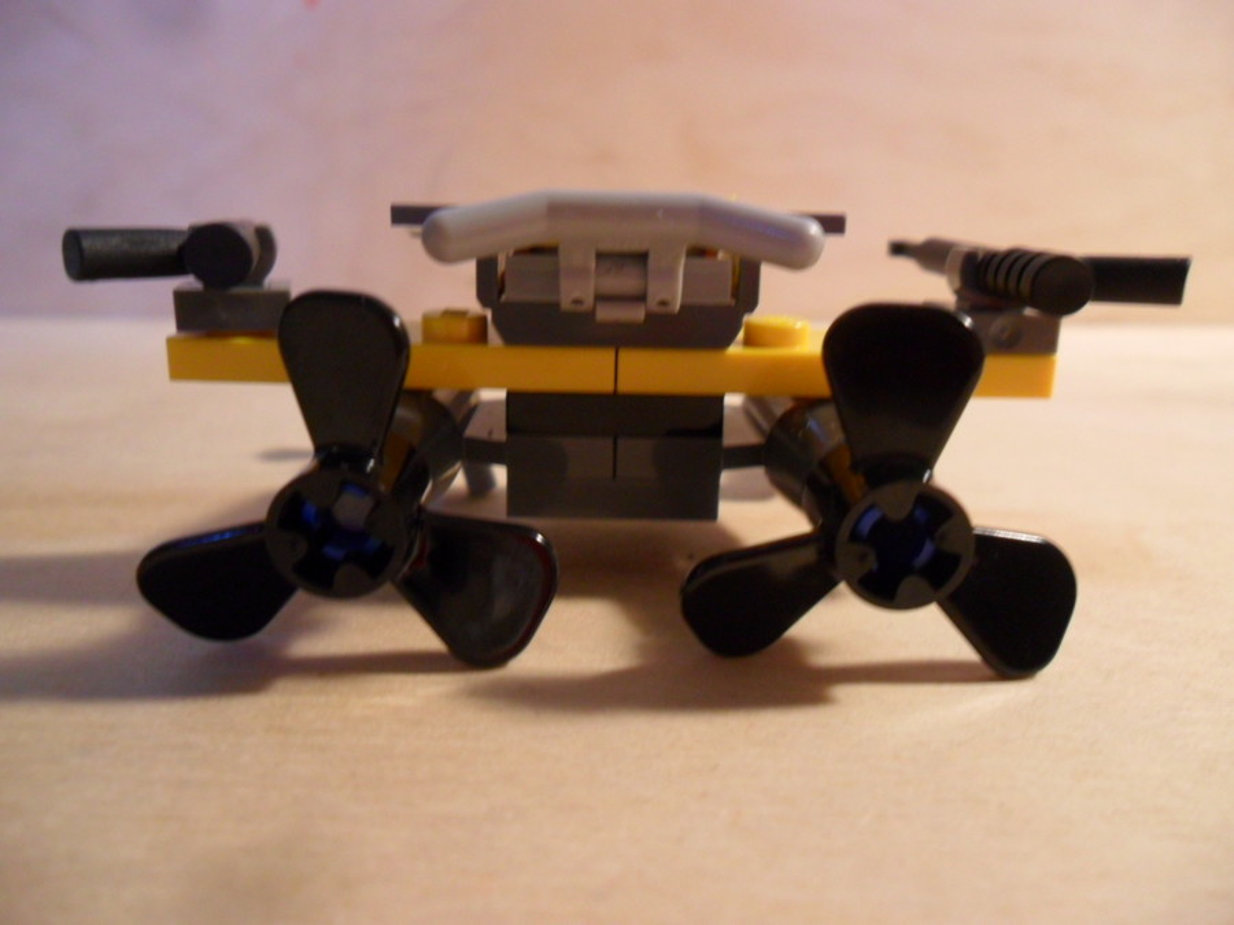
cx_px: 617
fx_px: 963
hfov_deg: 65.3
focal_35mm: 27
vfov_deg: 51.4
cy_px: 462
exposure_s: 1/8
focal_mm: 4.9
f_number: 3.5
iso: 200
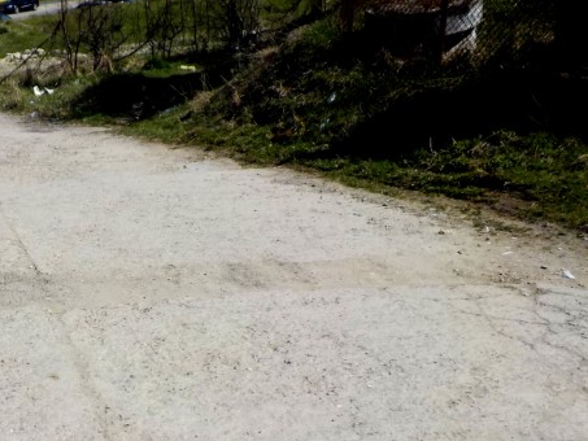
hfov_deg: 34.4
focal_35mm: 53
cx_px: 74
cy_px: 253
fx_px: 901
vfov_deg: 27.5
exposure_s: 1/500
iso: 125
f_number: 6.6
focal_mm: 4.1
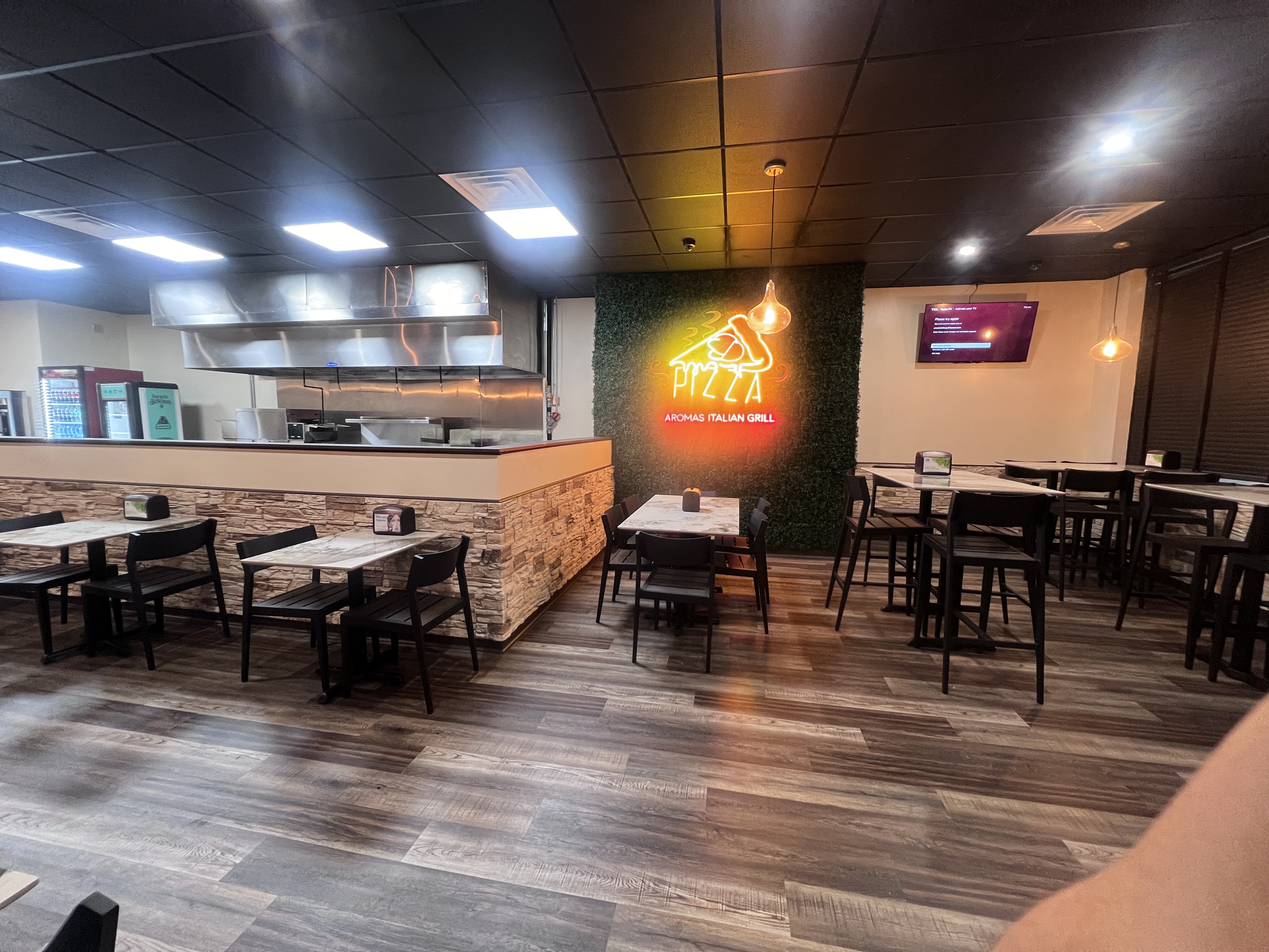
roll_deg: -0.4
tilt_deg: -6.5
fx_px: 477
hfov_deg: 106.2
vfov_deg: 89.9
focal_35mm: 13
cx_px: 634
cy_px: 476
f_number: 1.8
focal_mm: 1.57
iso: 400
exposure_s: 1/60
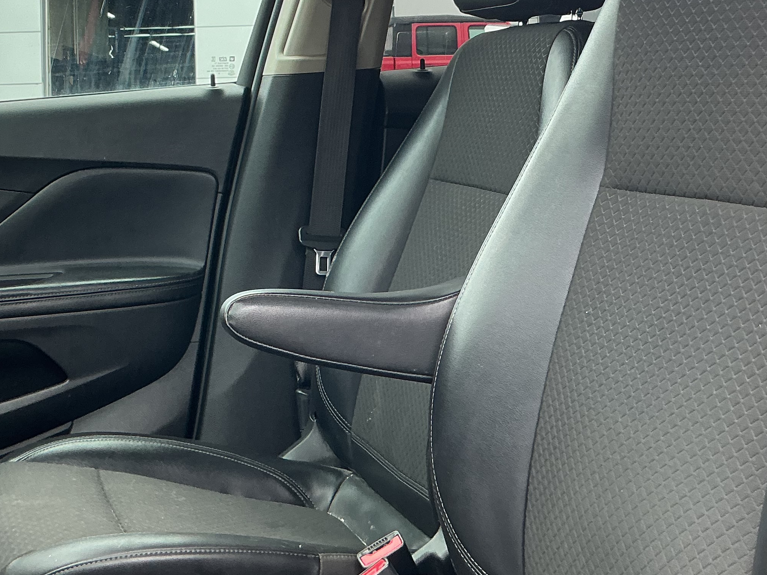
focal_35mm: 58
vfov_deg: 24.6
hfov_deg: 33.2
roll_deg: +1.7
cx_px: 362
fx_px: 1285
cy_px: 73
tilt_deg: +1.2
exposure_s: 1/120
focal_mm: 3
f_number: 1.8
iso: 32
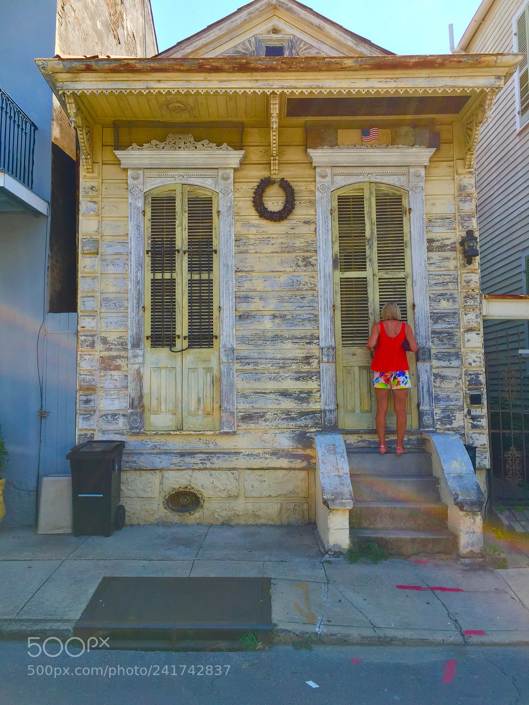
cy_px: 352
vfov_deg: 61.7
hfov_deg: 48.2
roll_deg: +0.1
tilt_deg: +6.1
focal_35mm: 29
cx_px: 264
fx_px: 591
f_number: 2.2
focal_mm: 4.15
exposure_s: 1/682
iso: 32
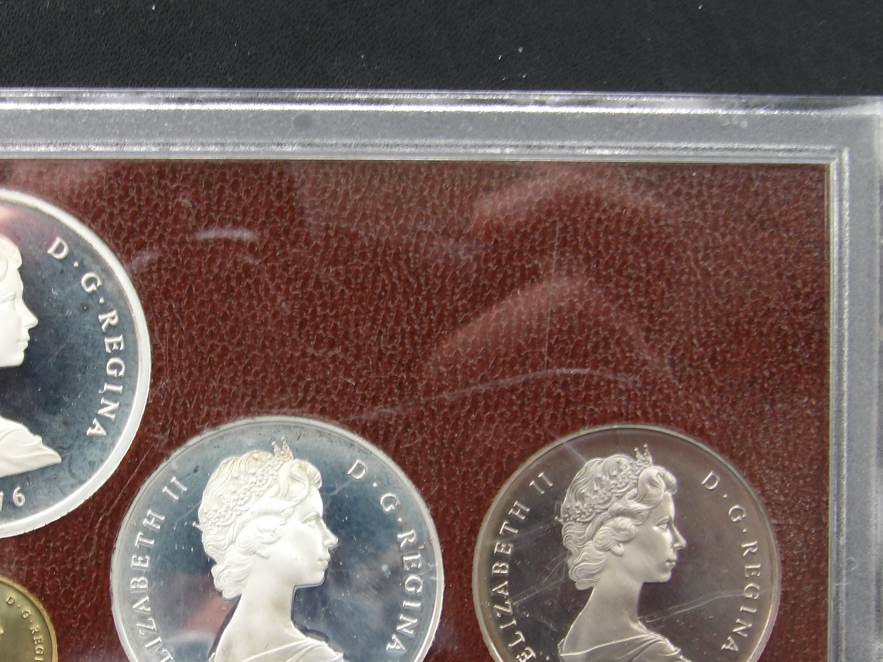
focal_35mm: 76
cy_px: 469
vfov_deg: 19.3
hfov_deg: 25.5
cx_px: 283
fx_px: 1939
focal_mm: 9.2
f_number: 5.3
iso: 200
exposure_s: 1/22
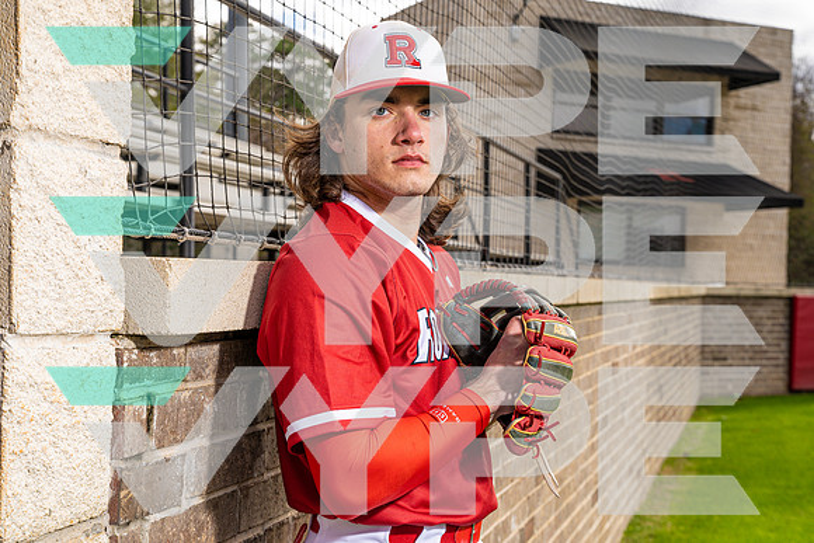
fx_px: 1176
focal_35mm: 52
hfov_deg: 38.2
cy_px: 272
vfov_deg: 26.0
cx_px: 407
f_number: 6.3
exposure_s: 1/250
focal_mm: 52
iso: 100
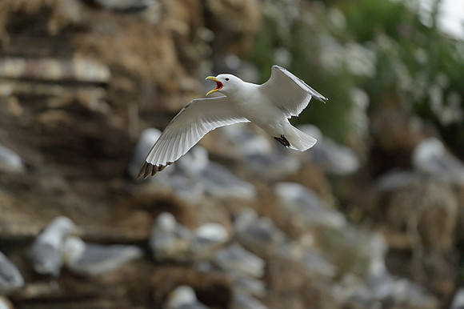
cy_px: 154
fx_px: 6441
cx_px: 232
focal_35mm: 500
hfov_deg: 4.1
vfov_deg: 2.7
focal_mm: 500
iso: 1600
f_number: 4.5
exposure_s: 1/2000
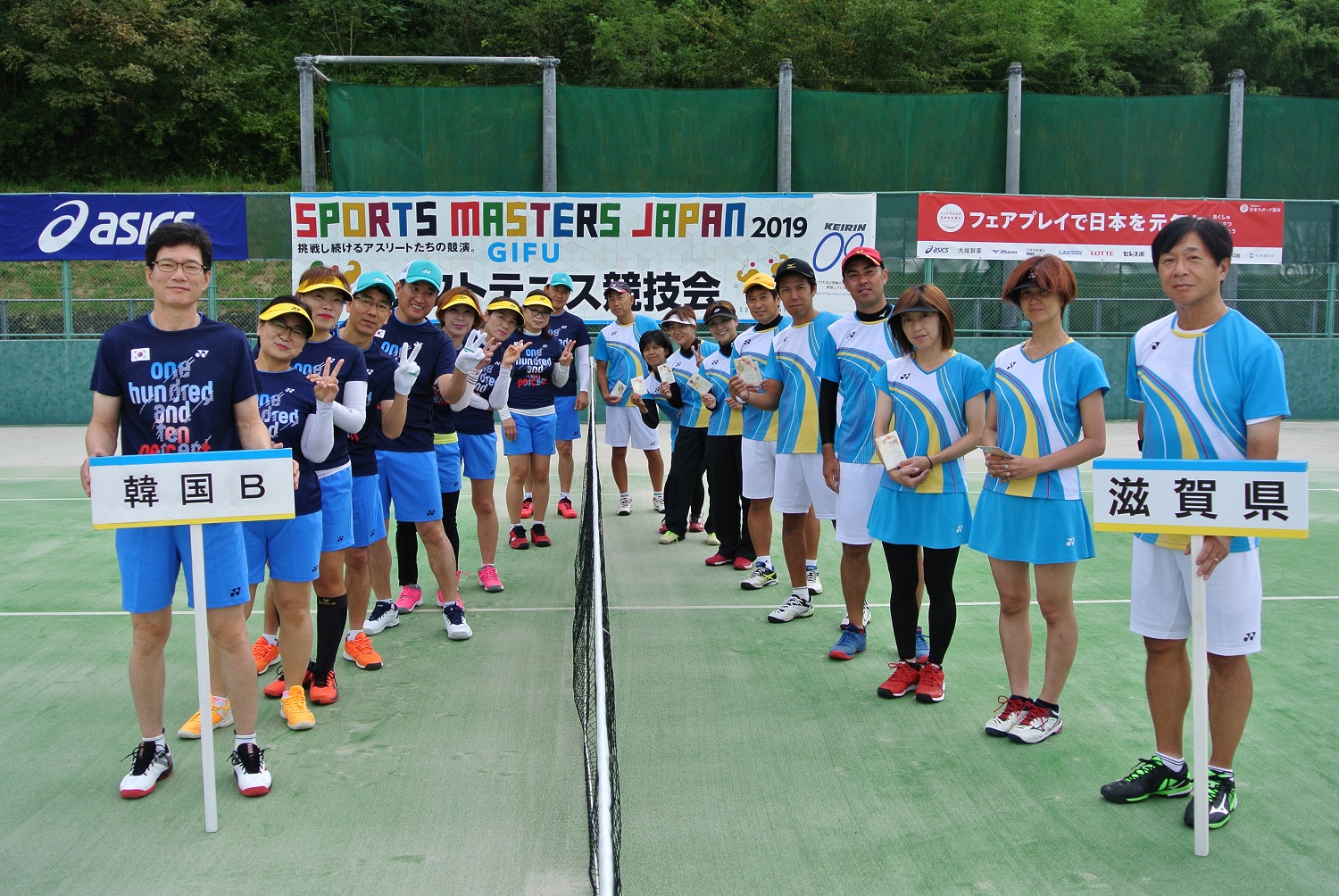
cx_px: 670
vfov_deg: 37.9
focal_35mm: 35
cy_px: 448
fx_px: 1303
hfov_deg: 54.4
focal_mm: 13.1
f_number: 4.5
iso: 100
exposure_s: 1/500
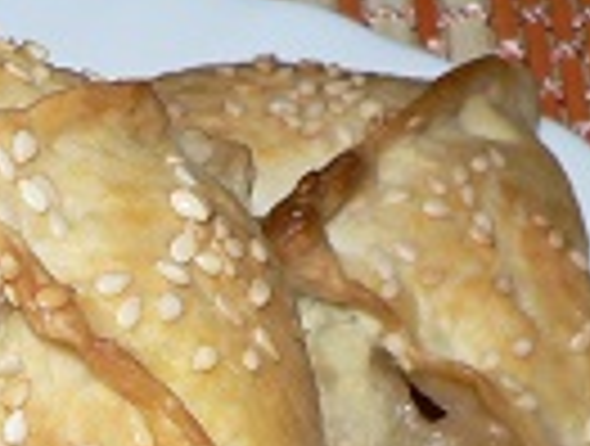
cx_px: 5
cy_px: 804
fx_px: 2341
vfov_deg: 10.3
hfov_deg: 14.1
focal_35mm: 137
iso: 100
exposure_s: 1/60
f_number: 2.8
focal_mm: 6
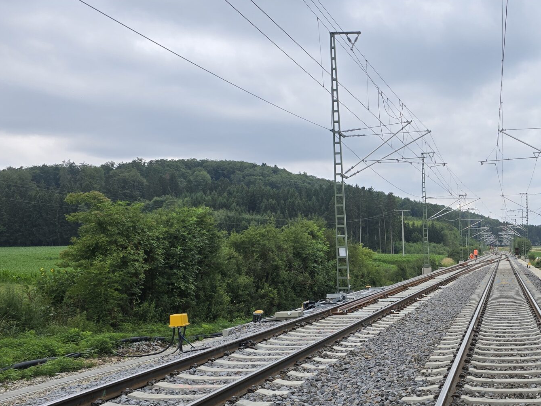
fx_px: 688
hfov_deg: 39.9
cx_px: 482
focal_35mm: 44
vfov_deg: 32.5
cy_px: 286
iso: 12
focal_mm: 6.3
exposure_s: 1/180
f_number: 1.7
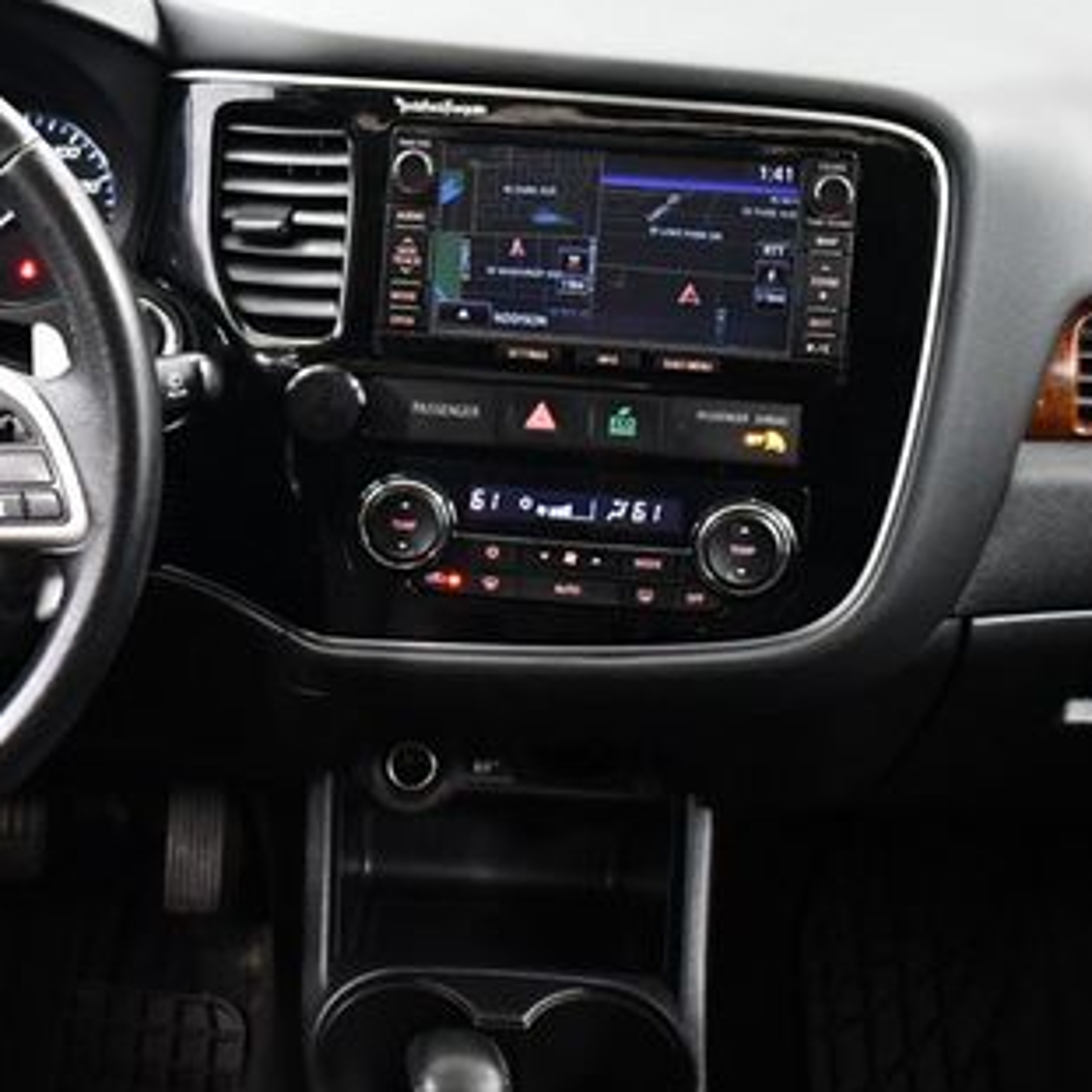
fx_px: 2248
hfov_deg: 26.3
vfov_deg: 27.3
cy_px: 449
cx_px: 77
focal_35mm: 63
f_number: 3.5
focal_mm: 18
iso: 3600
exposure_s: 1/60
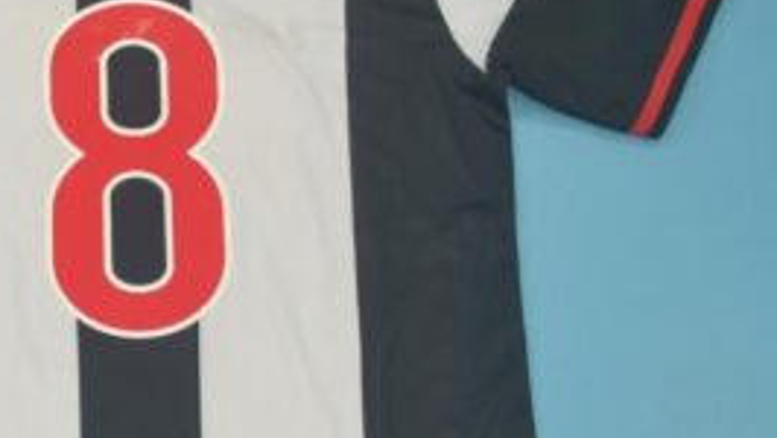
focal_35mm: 78
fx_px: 1608
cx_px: 91
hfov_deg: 26.3
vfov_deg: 15.5
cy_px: 283
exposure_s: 1/160
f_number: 3.8
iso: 200
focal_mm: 22
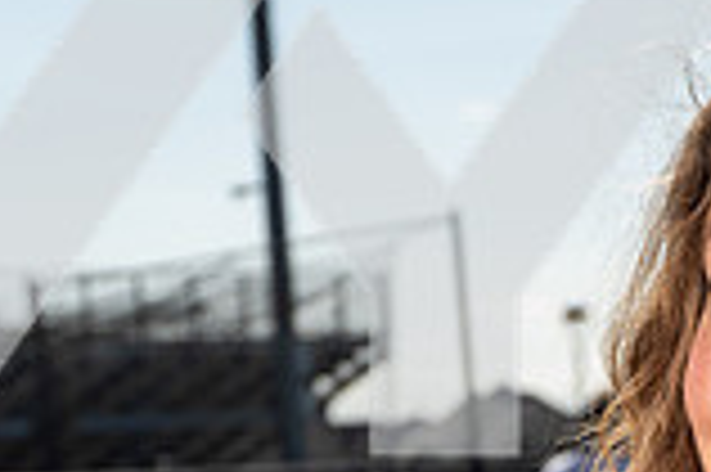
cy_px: 766
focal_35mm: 217
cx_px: 648
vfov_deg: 6.2
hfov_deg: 9.4
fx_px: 4281
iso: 64
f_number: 8
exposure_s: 1/250
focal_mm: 59
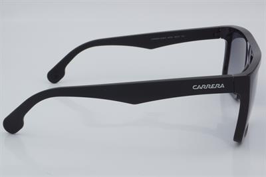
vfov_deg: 18.2
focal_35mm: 75
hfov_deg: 27.0
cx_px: 133
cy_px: 88
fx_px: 554
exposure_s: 1/4
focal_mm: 50
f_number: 32
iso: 100
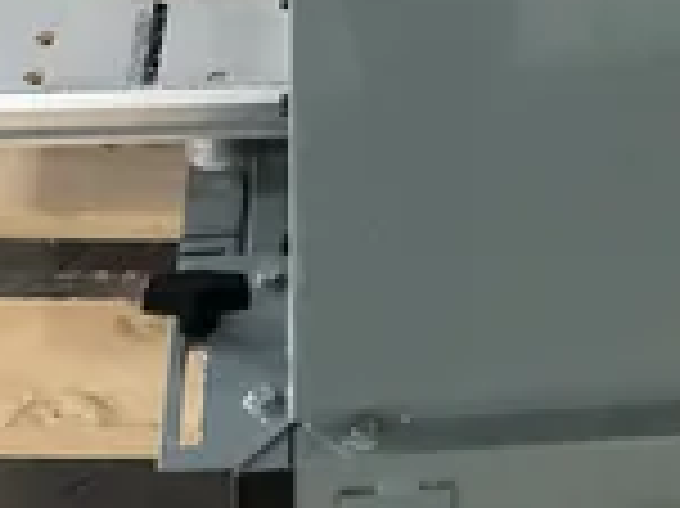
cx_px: 581
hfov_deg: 24.8
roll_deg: -2.4
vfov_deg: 18.3
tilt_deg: -28.6
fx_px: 1511
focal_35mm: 77
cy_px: -76
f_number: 1.8
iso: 320
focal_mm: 3
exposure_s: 1/40
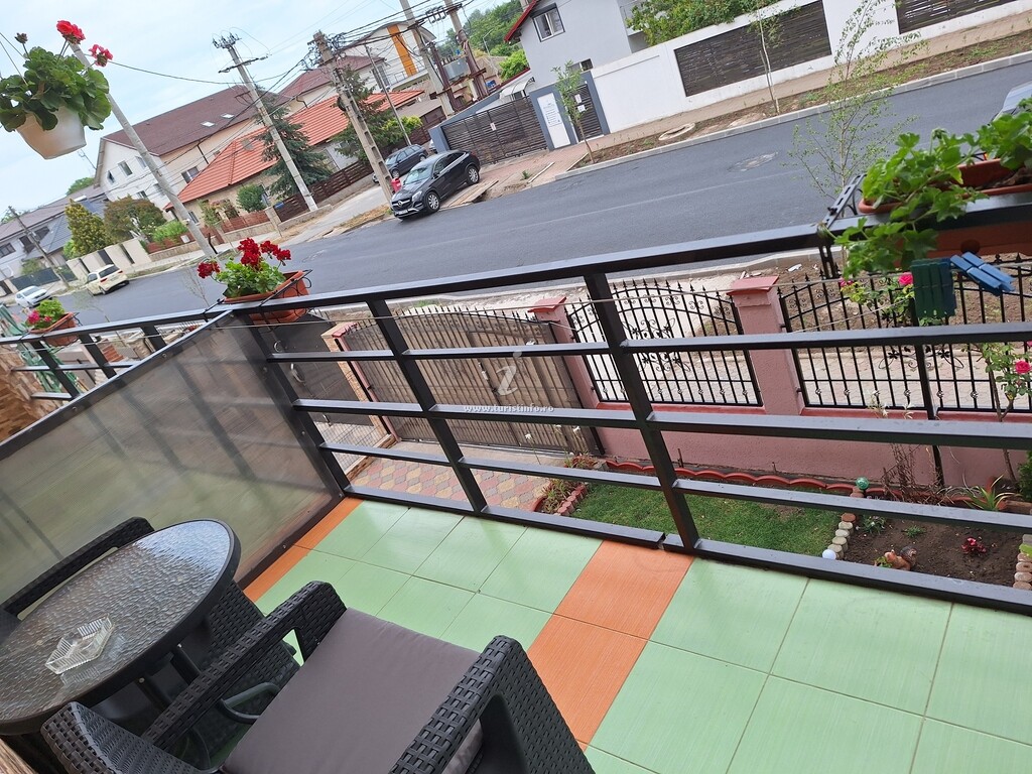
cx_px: 516
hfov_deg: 73.9
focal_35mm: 23
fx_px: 686
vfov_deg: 58.9
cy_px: 387
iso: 40
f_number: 1.8
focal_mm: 5.54
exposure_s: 1/628
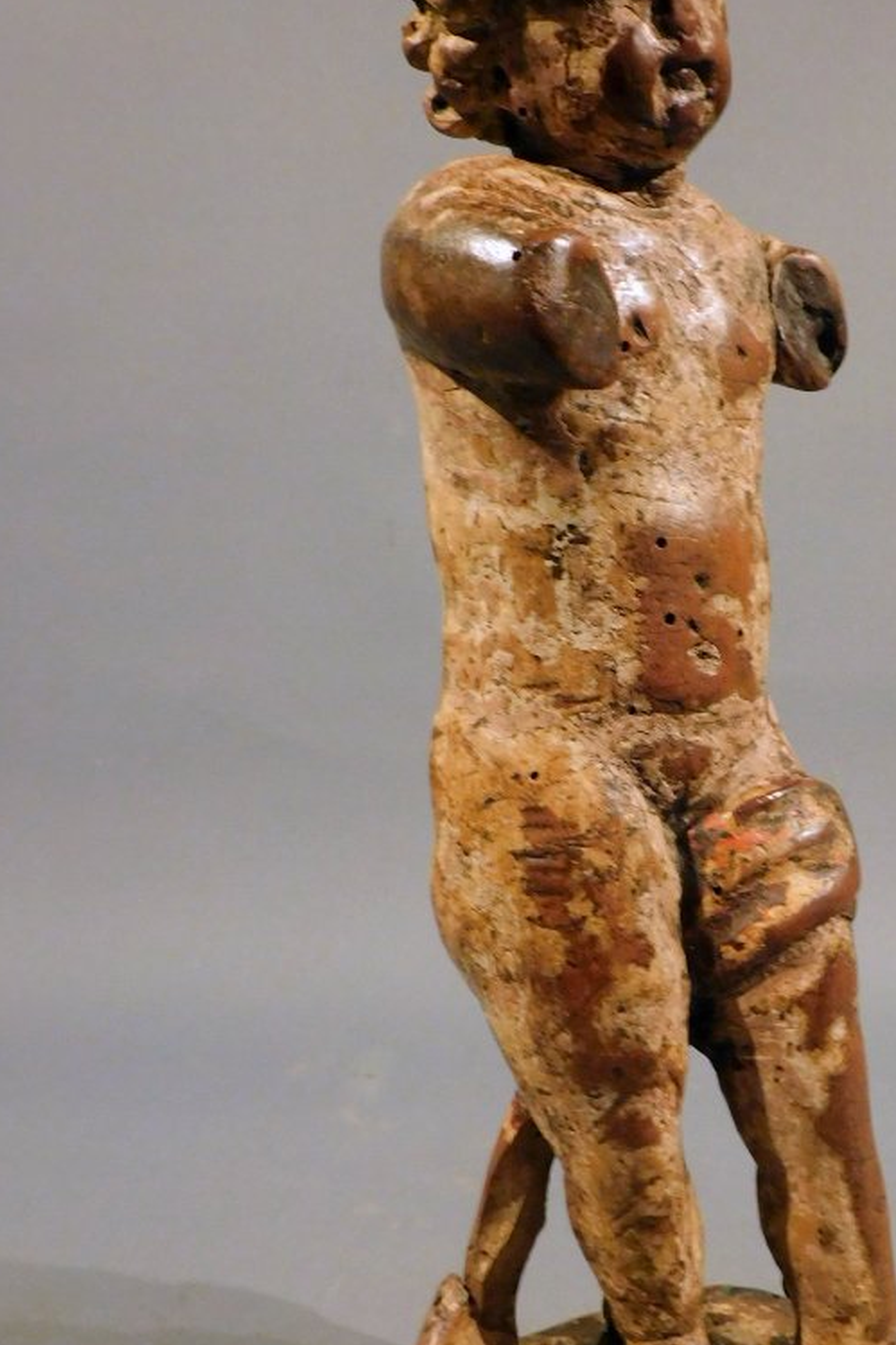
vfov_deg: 48.5
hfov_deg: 32.8
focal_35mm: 40
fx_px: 1494
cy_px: 686
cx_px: 659
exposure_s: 1/30
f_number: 3.3
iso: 280
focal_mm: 4.3
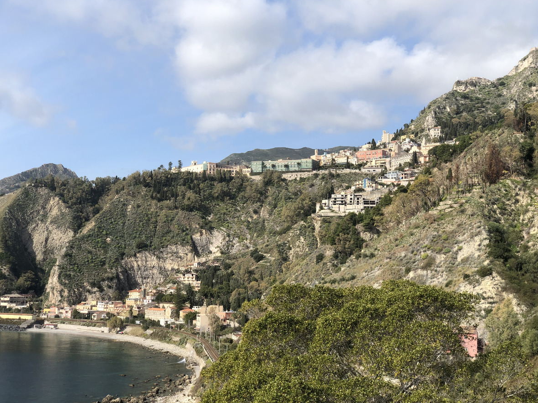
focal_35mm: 53
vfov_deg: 27.5
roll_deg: -0.2
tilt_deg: +5.9
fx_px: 824
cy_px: 199
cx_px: 274
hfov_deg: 36.2
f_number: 2.4
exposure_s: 1/1230
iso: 16
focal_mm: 6
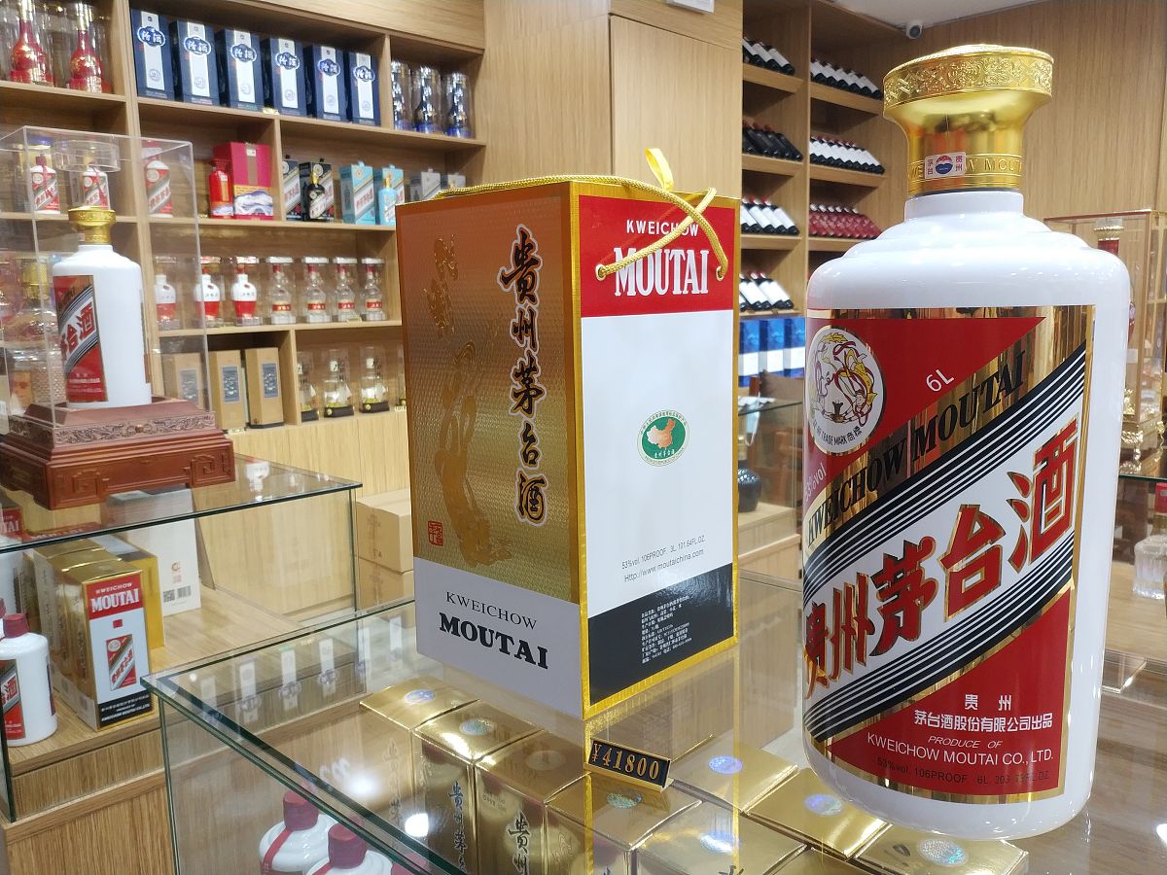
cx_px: 584
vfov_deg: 44.2
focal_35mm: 32
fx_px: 1079
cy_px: 438
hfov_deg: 56.8
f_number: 2
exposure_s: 1/25
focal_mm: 4.5
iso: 218
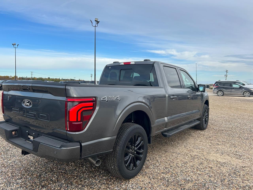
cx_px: 126
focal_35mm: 26
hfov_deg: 67.3
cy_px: 95
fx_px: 190
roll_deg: -0.1
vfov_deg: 53.1
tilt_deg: -2.2
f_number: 1.5
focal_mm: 5.7
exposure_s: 1/1838
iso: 50
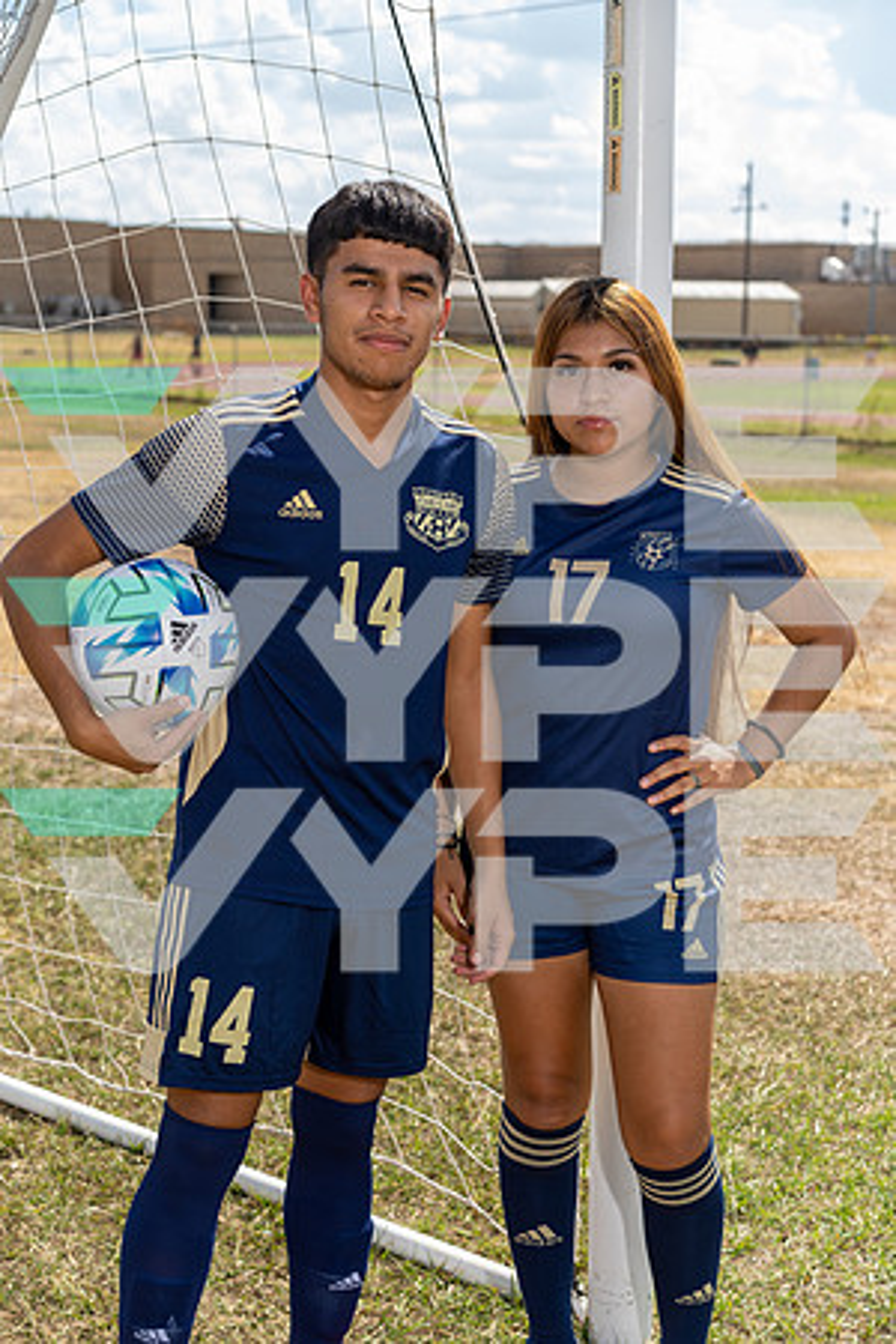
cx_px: 448
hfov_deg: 24.6
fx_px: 2053
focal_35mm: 55
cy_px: 672
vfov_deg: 36.2
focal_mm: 55
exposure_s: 1/250
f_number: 5
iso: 50
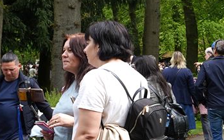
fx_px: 855
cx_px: 408
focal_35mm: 140
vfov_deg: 9.4
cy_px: 62
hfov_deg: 13.4
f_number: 6.3
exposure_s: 1/100
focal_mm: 24
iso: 100
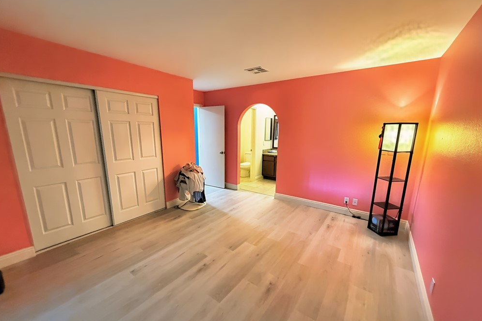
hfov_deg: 100.4
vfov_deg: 77.2
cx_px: 236
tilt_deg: -11.7
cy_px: 171
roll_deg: +0.1
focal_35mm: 15
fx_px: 201
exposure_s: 1/60
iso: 640
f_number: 2.2
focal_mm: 2.22
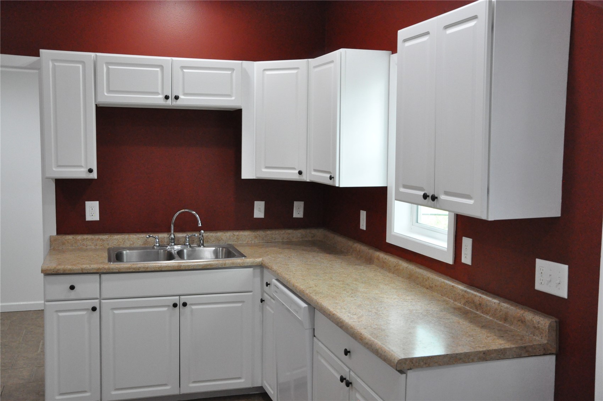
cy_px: 200
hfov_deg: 53.2
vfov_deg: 36.8
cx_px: 302
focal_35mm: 36
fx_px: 602
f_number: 6.3
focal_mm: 24
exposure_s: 1/160
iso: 3200
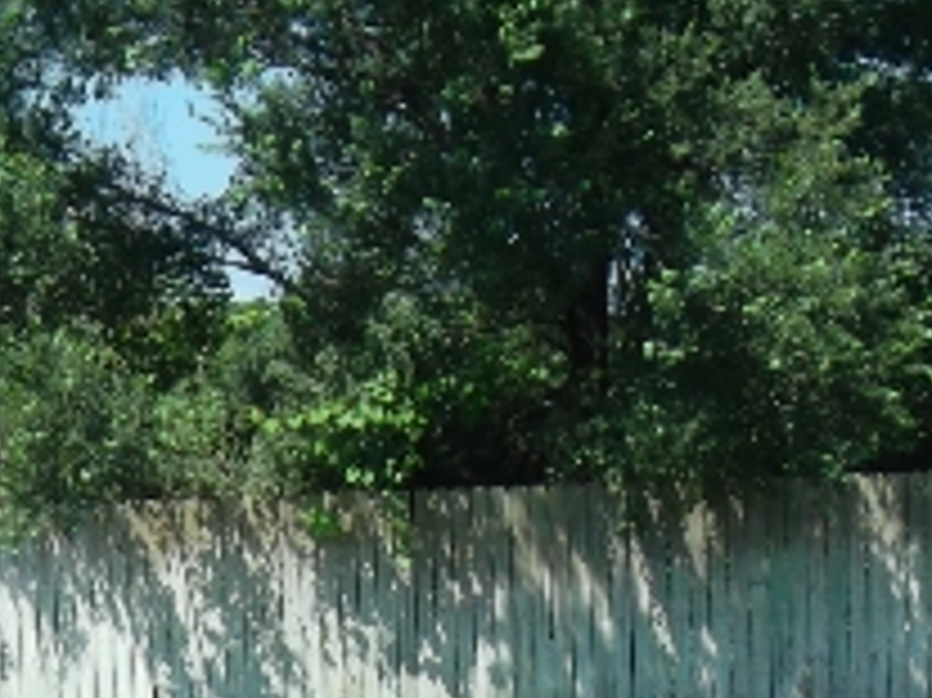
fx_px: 3848
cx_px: 248
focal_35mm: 143
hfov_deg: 13.8
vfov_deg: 9.8
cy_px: 1288
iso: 80
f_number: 4
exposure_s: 1/350
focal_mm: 6.6
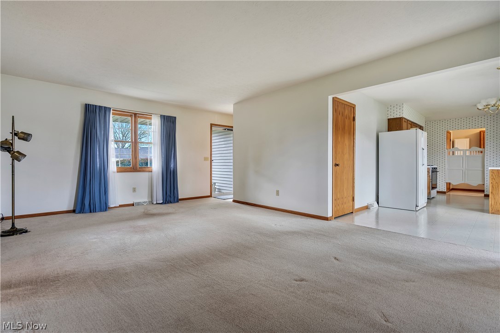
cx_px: 250
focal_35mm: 16
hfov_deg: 96.7
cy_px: 166
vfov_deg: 73.7
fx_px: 222
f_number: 4
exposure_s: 1/80
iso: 400
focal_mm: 16
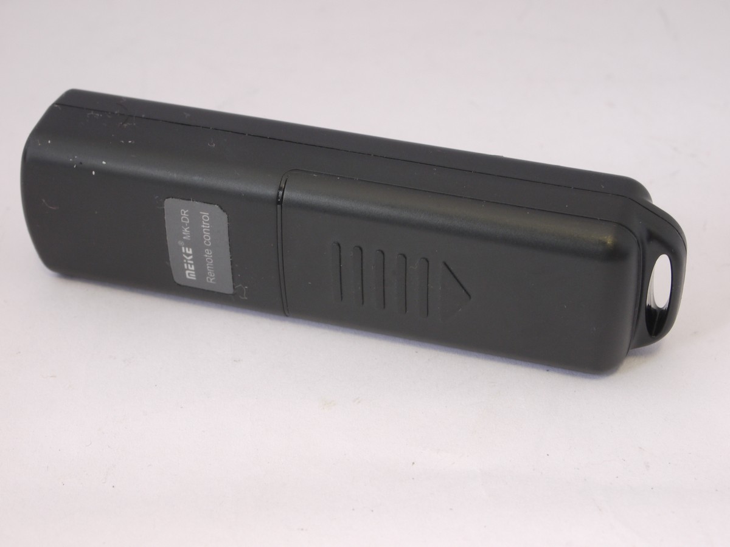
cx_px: 365
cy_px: 274
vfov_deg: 19.9
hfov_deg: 26.3
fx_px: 1561
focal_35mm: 74
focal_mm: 37
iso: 400
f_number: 10
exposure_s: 1/8
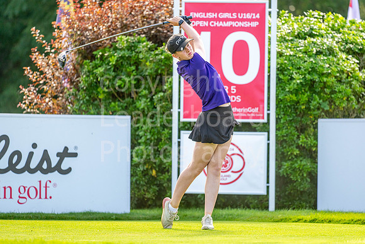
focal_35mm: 300
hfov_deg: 6.9
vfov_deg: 4.6
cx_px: 182
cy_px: 122
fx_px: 3042
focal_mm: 300
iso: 400
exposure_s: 1/1000
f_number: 4
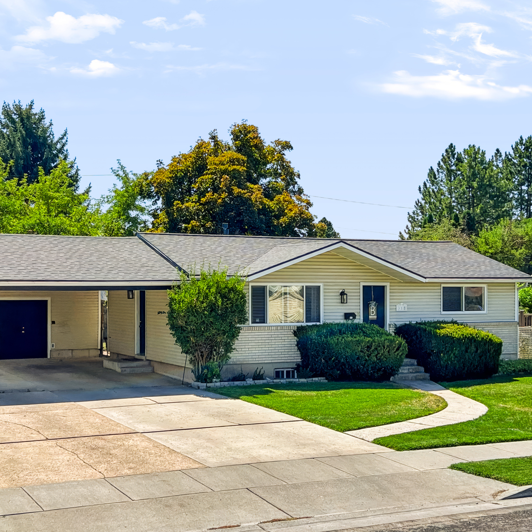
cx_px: 227
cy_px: 264
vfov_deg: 34.0
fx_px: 869
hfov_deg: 34.0
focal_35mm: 50
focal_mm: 5.7
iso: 50
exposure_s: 1/4630
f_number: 1.5
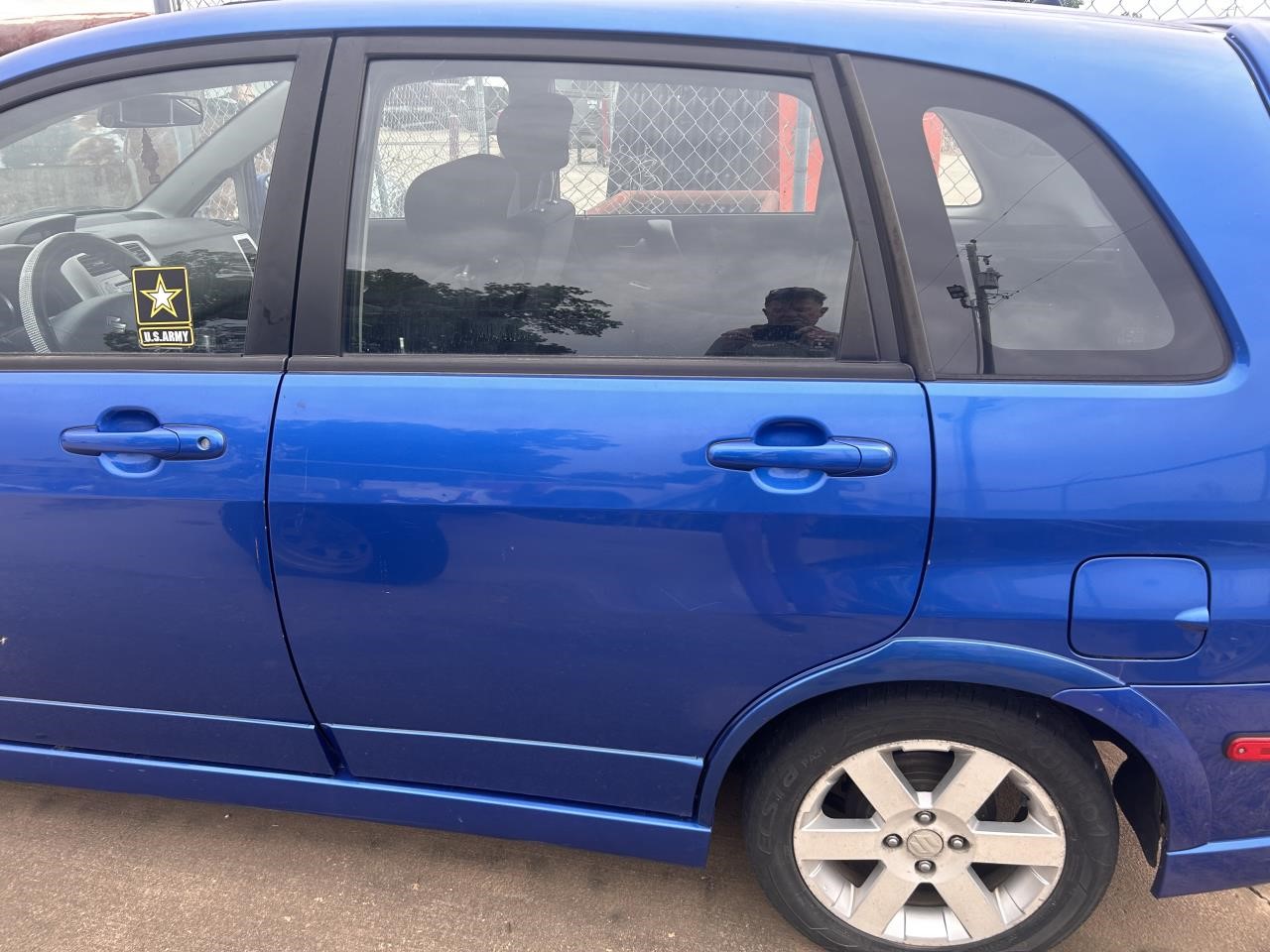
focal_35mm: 26
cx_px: 635
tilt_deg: -23.5
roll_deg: +1.3
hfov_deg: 67.3
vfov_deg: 53.1
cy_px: 476
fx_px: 954
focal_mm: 5.7
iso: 50
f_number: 1.5
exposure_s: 1/646
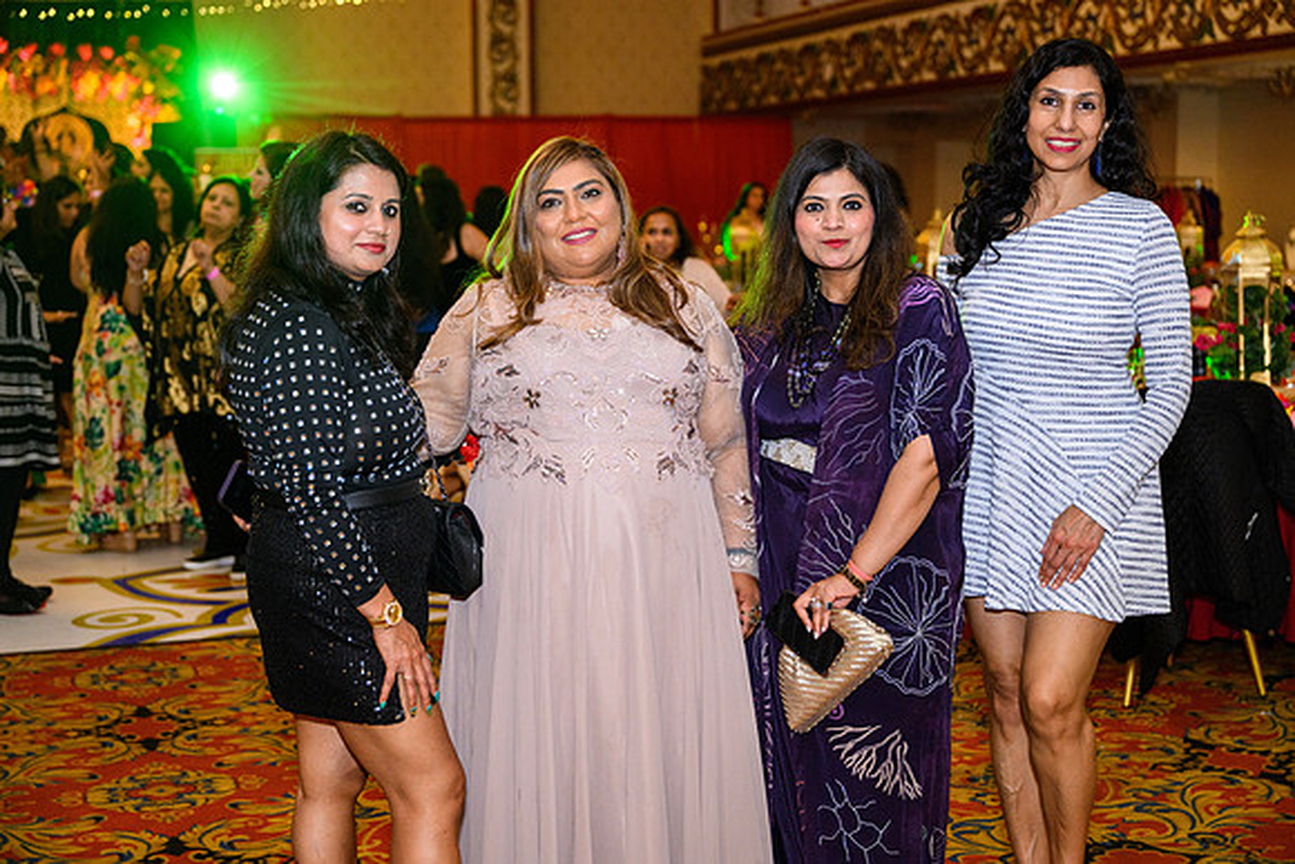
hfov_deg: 36.2
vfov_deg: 24.6
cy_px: 432
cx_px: 648
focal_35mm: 55
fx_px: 1979
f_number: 3.2
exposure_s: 1/160
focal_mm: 55
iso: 2000
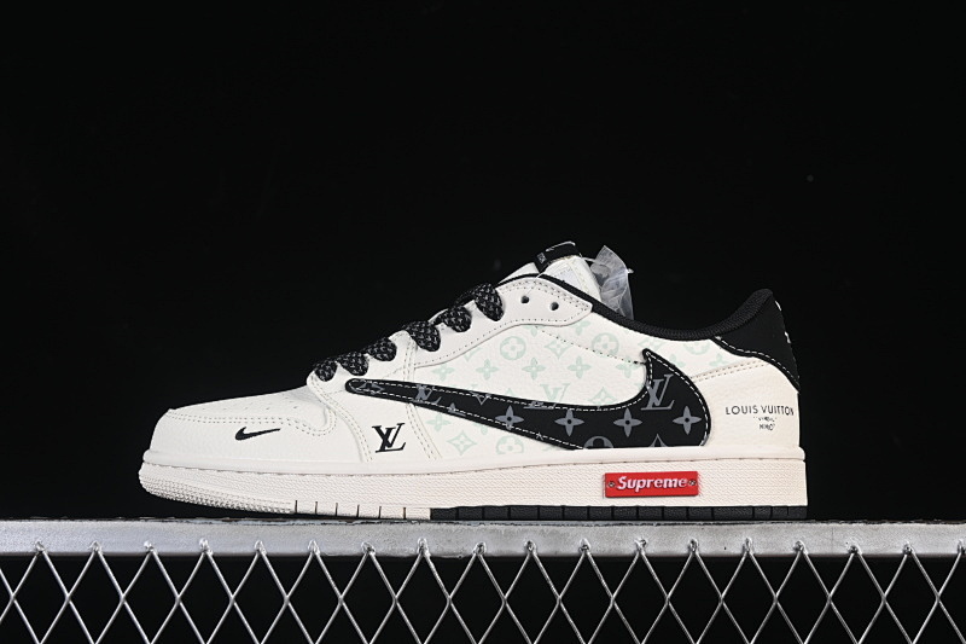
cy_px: 322
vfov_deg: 18.2
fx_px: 2012
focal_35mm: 75
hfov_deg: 27.0
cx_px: 483
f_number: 8
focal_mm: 50
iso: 160
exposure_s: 1/80
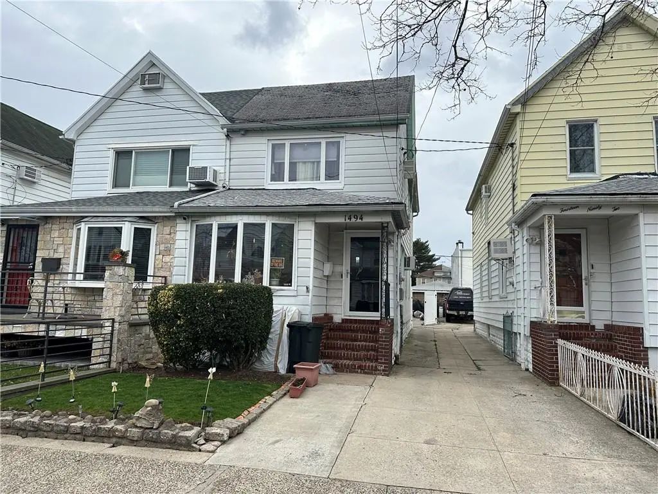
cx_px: 329
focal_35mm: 24
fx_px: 456
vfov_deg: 56.8
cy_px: 247
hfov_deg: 71.6
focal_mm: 6.86
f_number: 1.78
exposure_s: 1/2028
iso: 80
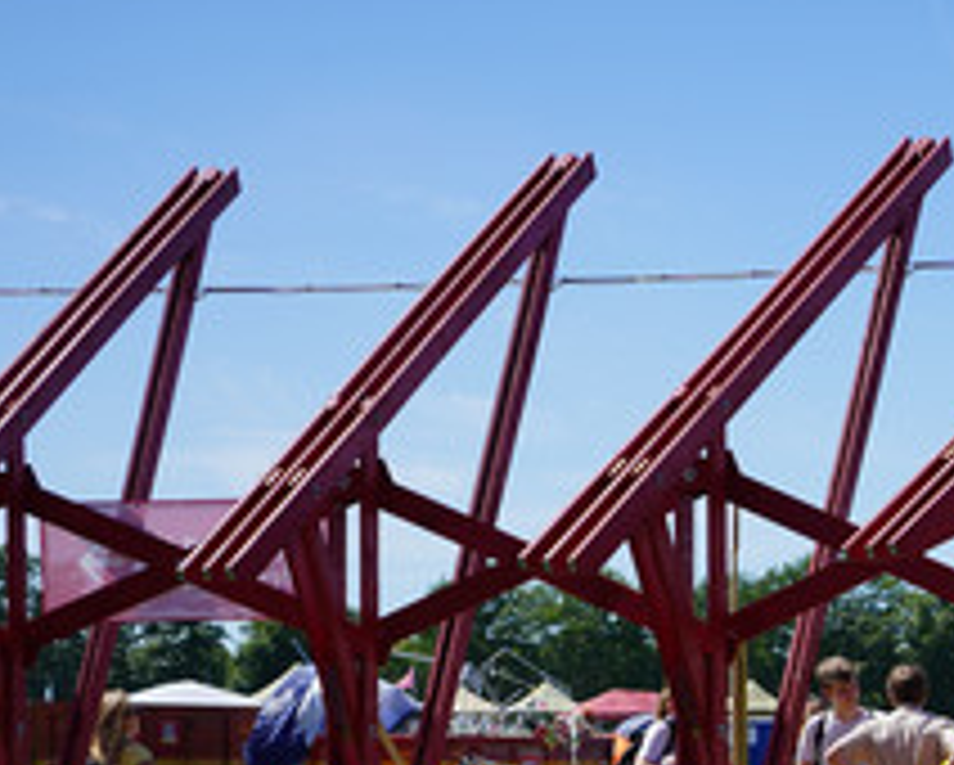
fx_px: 2770
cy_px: 778
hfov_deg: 18.4
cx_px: 1192
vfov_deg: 15.4
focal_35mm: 98
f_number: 5
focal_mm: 41
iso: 100
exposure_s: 1/640
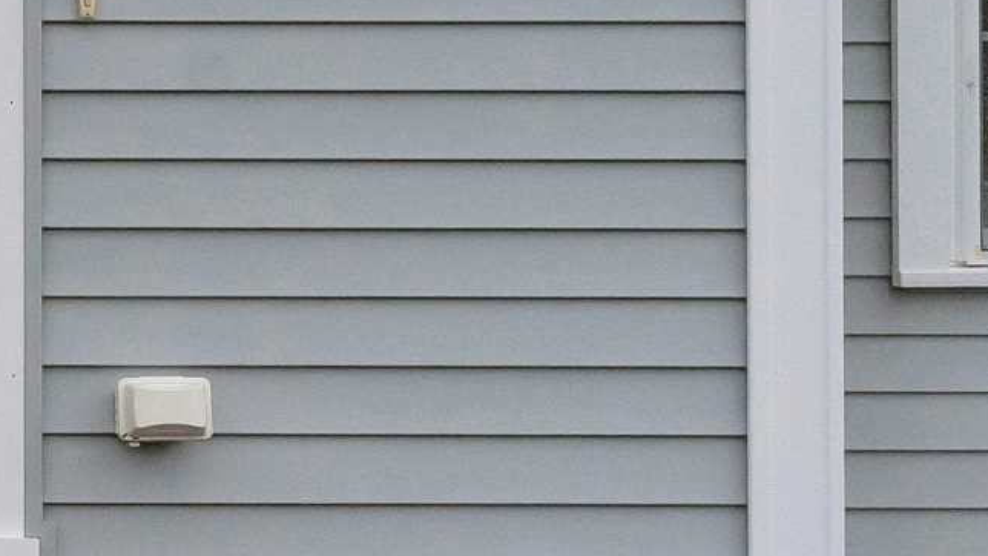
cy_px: 102
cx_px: -597
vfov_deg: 9.7
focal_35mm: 125
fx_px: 3274
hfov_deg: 15.5
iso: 800
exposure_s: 1/8000
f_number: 8
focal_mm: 25
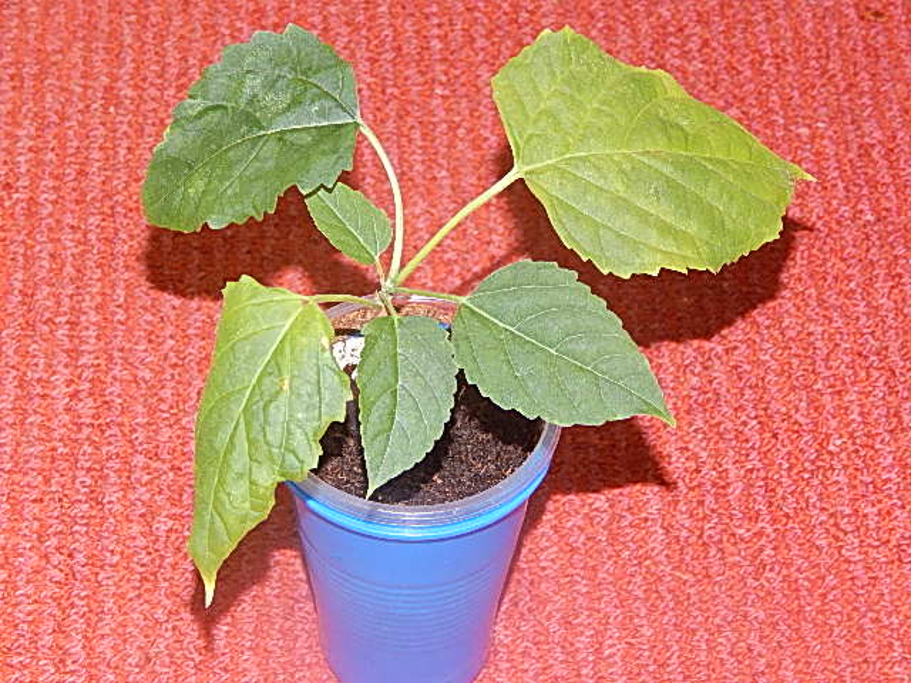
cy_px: 342
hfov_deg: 17.1
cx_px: 456
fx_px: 3026
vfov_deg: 12.9
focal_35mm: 115
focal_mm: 20.5
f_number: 4.6
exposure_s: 1/30
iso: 200
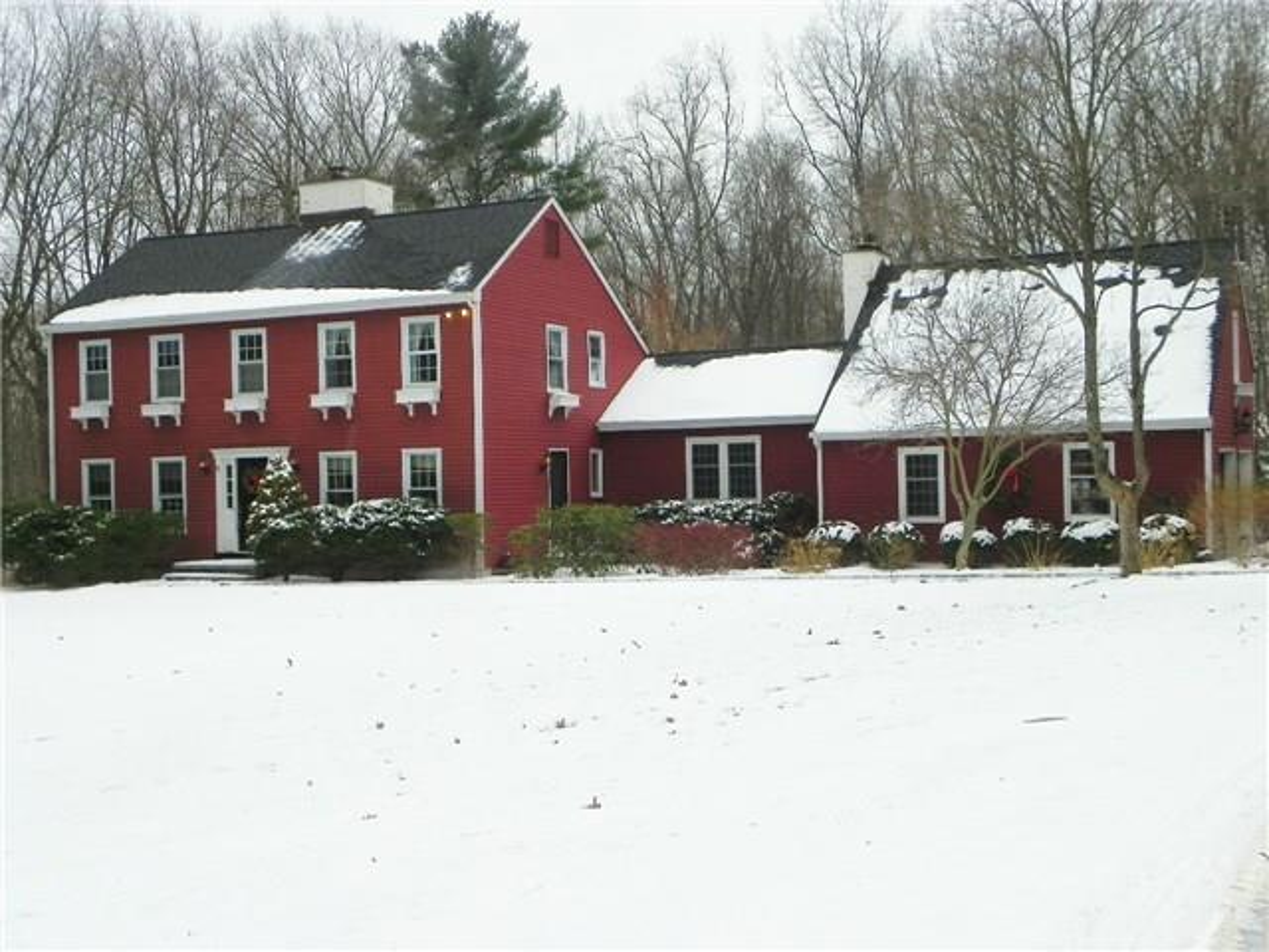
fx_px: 1613
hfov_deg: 42.9
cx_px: 634
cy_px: 476
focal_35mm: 44
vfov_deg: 32.9
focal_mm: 7.9
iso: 64
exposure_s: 1/200
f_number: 4
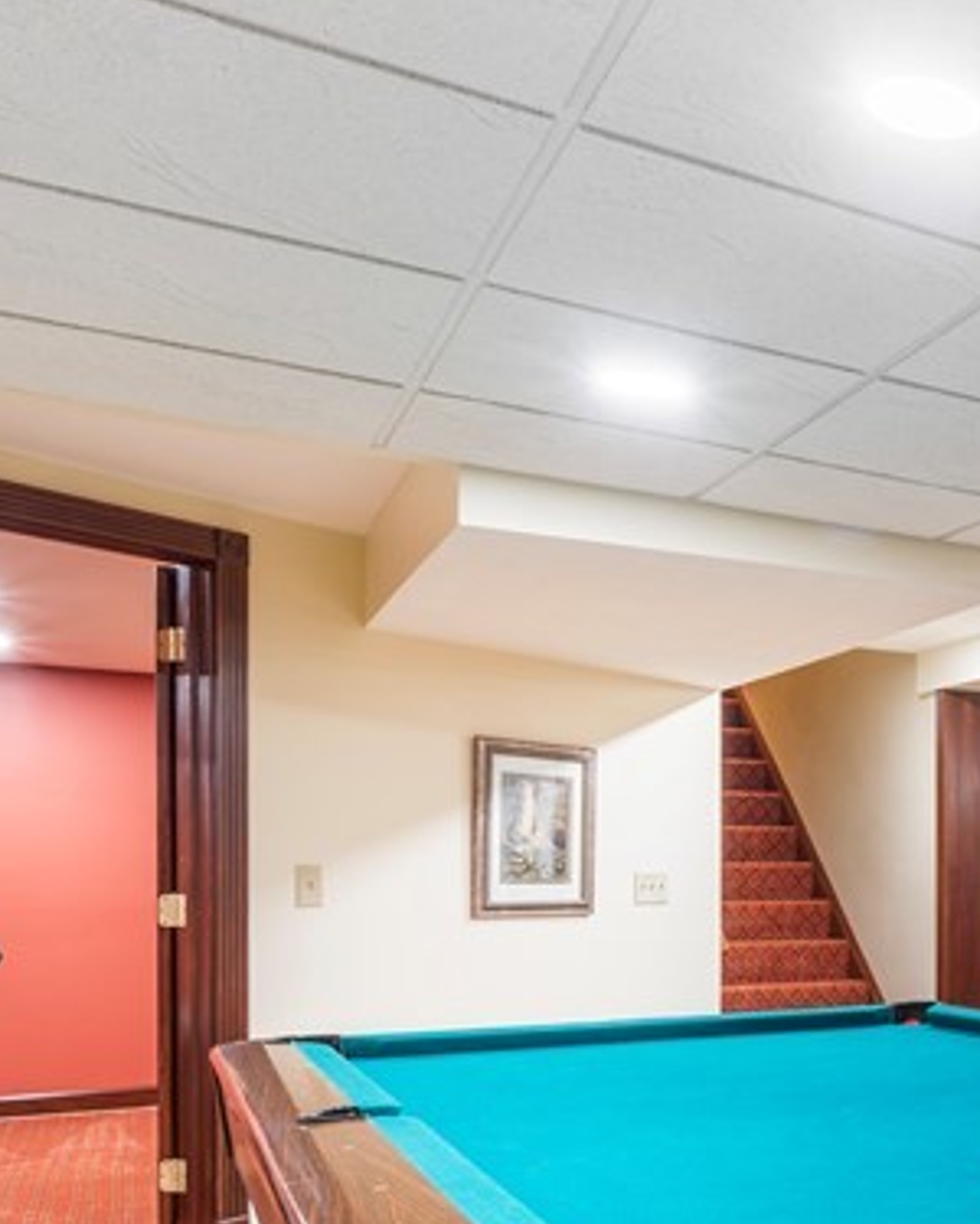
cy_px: 973
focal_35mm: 38
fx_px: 1378
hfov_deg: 28.8
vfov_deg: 45.6
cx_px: 1382
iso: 100
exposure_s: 1/2.5
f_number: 10
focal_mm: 14
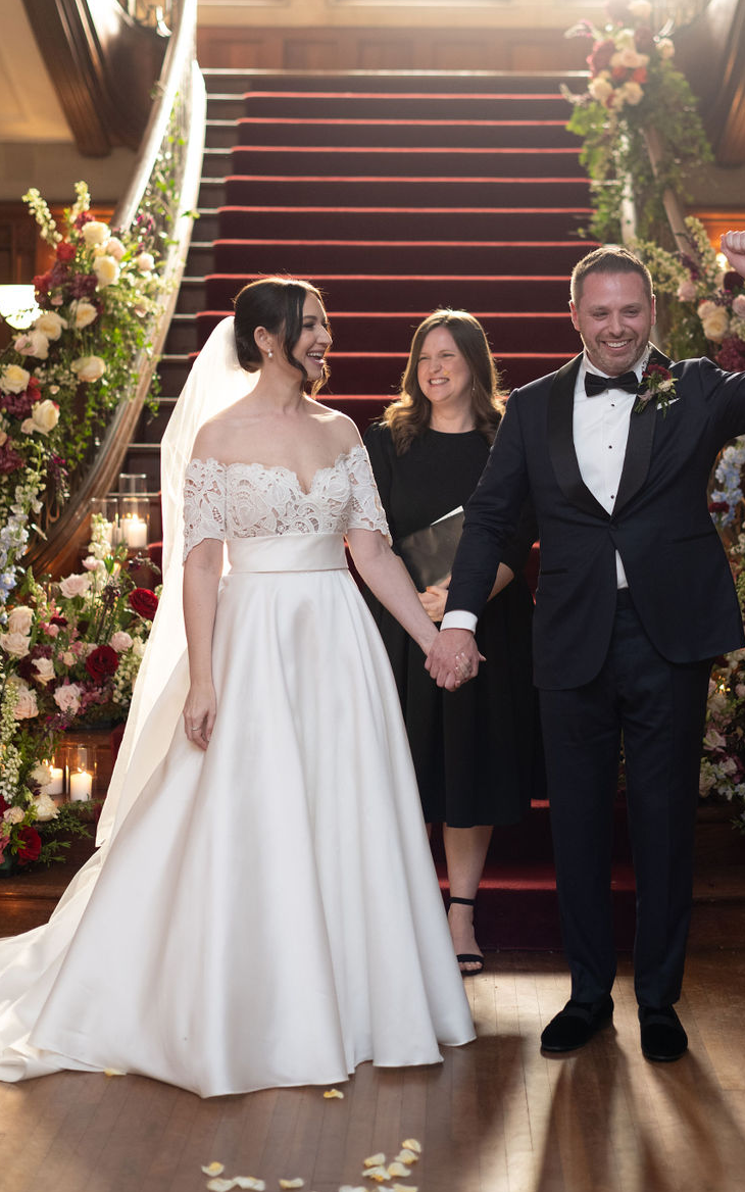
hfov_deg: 19.4
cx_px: 438
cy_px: 455
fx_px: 2177
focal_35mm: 67
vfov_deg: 30.5
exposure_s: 1/200
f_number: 2
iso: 800
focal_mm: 50
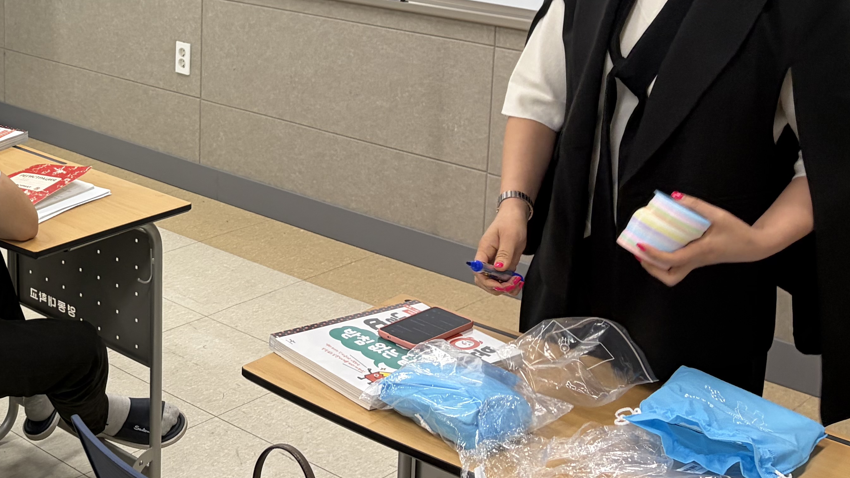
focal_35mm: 60
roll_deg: +2.2
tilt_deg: -8.0
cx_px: 3
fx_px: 1352
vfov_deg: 19.5
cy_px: 12
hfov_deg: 32.2
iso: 80
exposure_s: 1/120
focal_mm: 5.96
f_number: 1.6
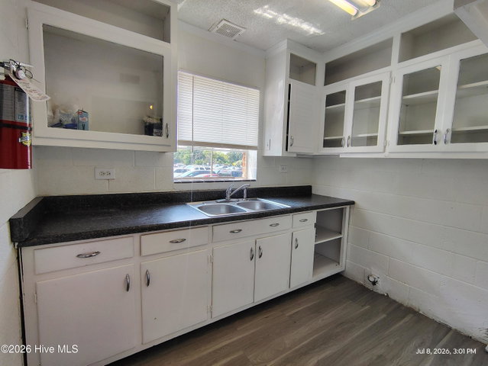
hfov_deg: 94.5
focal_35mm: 16
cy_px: 183
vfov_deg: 78.2
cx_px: 244
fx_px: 226
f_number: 2.2
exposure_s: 1/120
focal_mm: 2.13
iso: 236
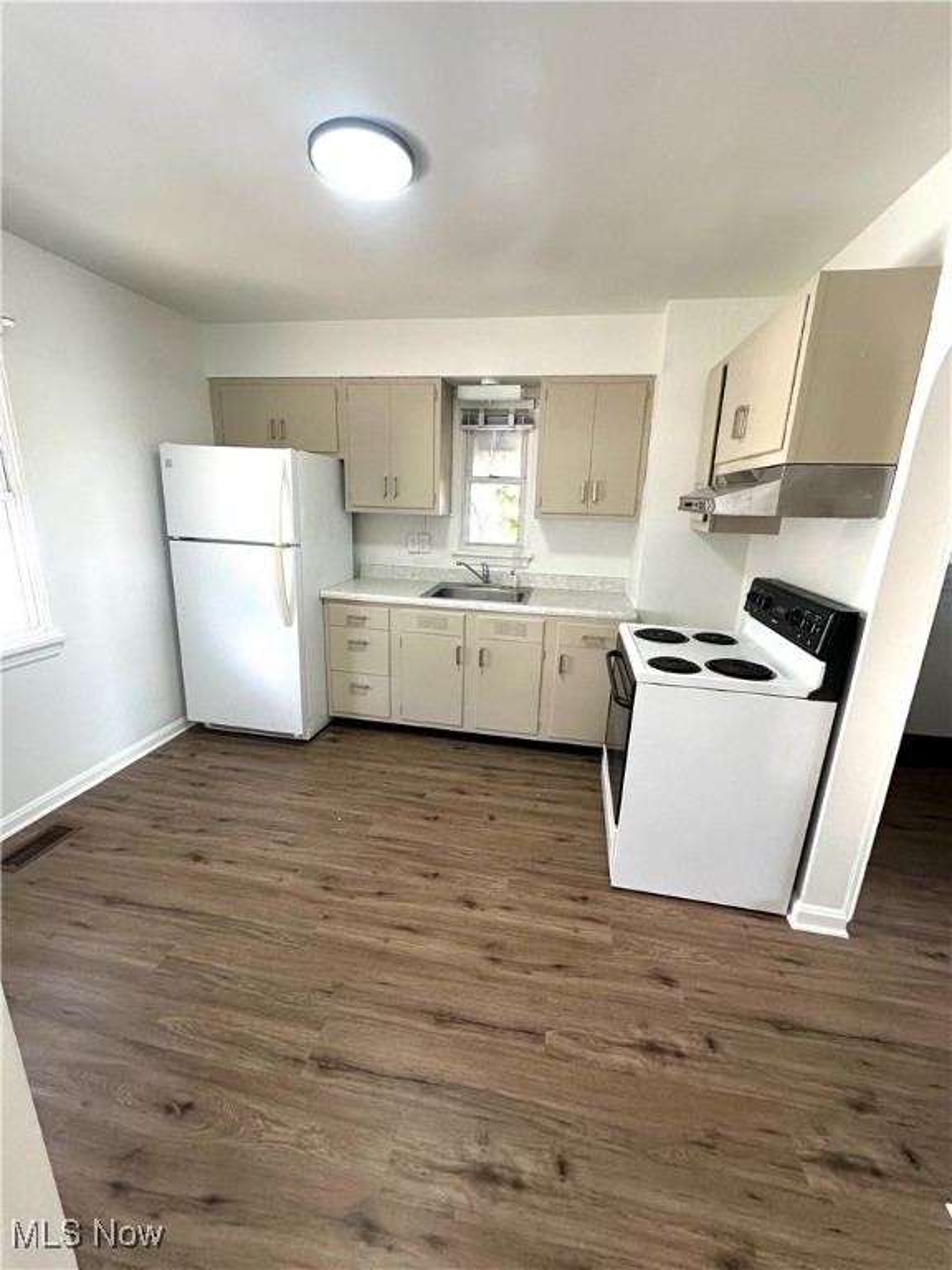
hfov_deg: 85.7
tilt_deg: -13.8
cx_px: 476
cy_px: 635
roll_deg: -2.6
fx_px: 513
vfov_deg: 102.1
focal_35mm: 14
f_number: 2.2
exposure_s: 1/120
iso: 160
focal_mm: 2.22
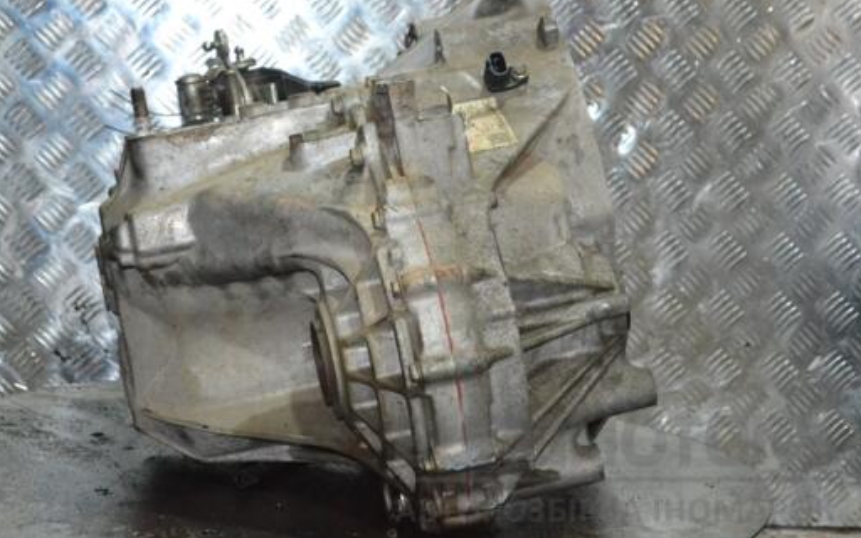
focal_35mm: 99
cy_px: 217
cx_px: 363
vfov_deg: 13.3
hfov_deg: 21.1
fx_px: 2314
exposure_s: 1/60
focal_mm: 55
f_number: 5.6
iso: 2500
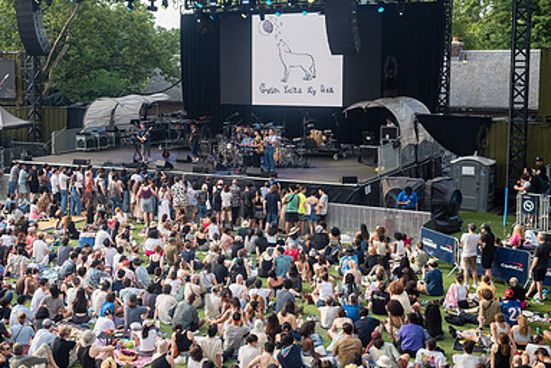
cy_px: 147
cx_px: 204
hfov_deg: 37.3
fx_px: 812
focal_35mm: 53
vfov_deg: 25.5
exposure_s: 1/500
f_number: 4
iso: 400
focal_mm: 35
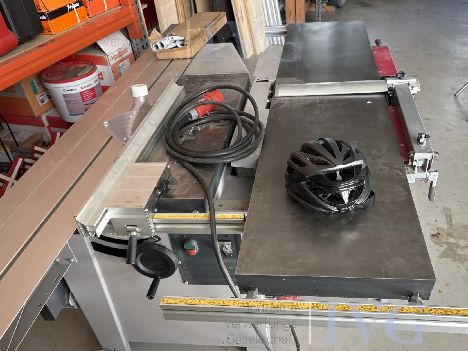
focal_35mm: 30
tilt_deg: -35.4
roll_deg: +1.6
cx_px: 264
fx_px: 406
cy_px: 182
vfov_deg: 46.8
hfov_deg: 59.8
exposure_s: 1/98
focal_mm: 5.96
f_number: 1.6
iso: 125
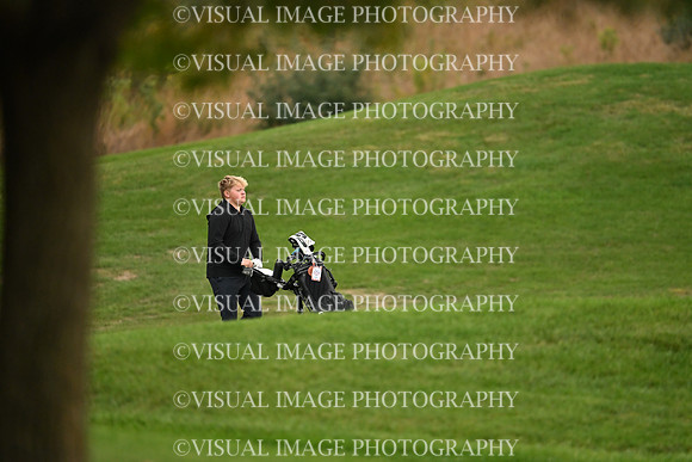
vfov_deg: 3.4
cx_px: 346
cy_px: 231
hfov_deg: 5.2
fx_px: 7690
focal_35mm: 400
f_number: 4.5
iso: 4000
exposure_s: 1/3200
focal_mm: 400
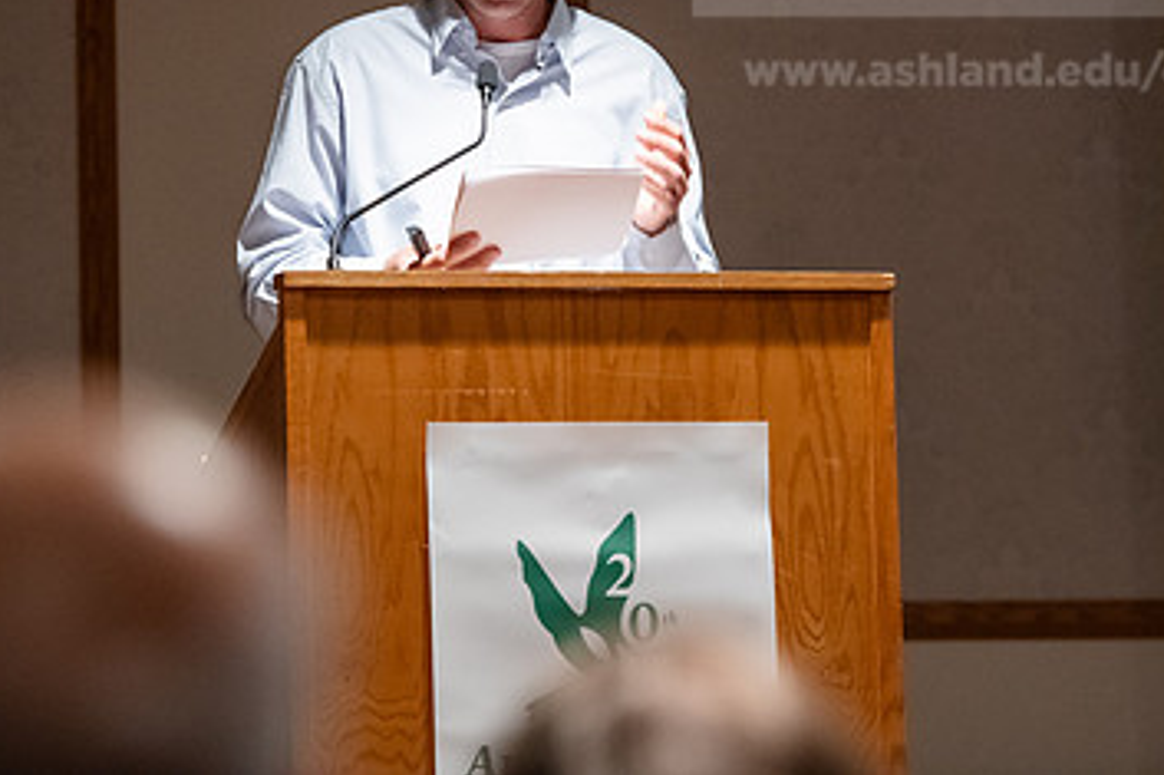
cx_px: 594
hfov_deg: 9.3
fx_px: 7174
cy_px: 140
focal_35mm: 222
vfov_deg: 6.2
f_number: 3.2
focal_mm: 135
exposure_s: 1/200
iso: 4000
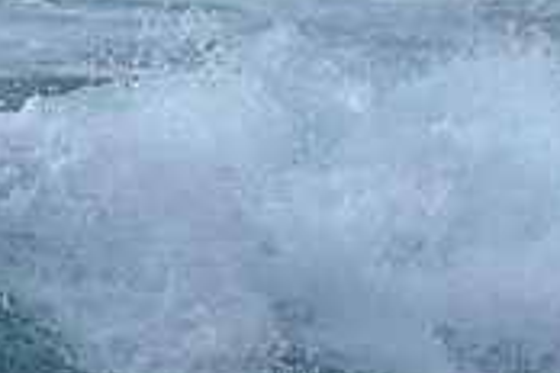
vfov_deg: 0.8
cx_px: 965
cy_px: 390
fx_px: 28480
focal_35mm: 1831
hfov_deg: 1.1
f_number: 9
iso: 500
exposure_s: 1/2000
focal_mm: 400
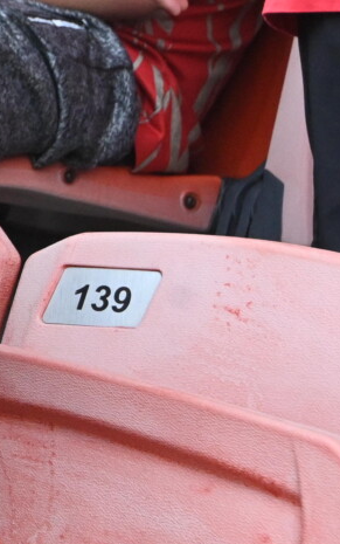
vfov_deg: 11.0
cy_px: -232
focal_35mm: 184
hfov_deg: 6.4
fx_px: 2725
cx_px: -756
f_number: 7.1
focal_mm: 41
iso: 3200
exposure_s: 1/400
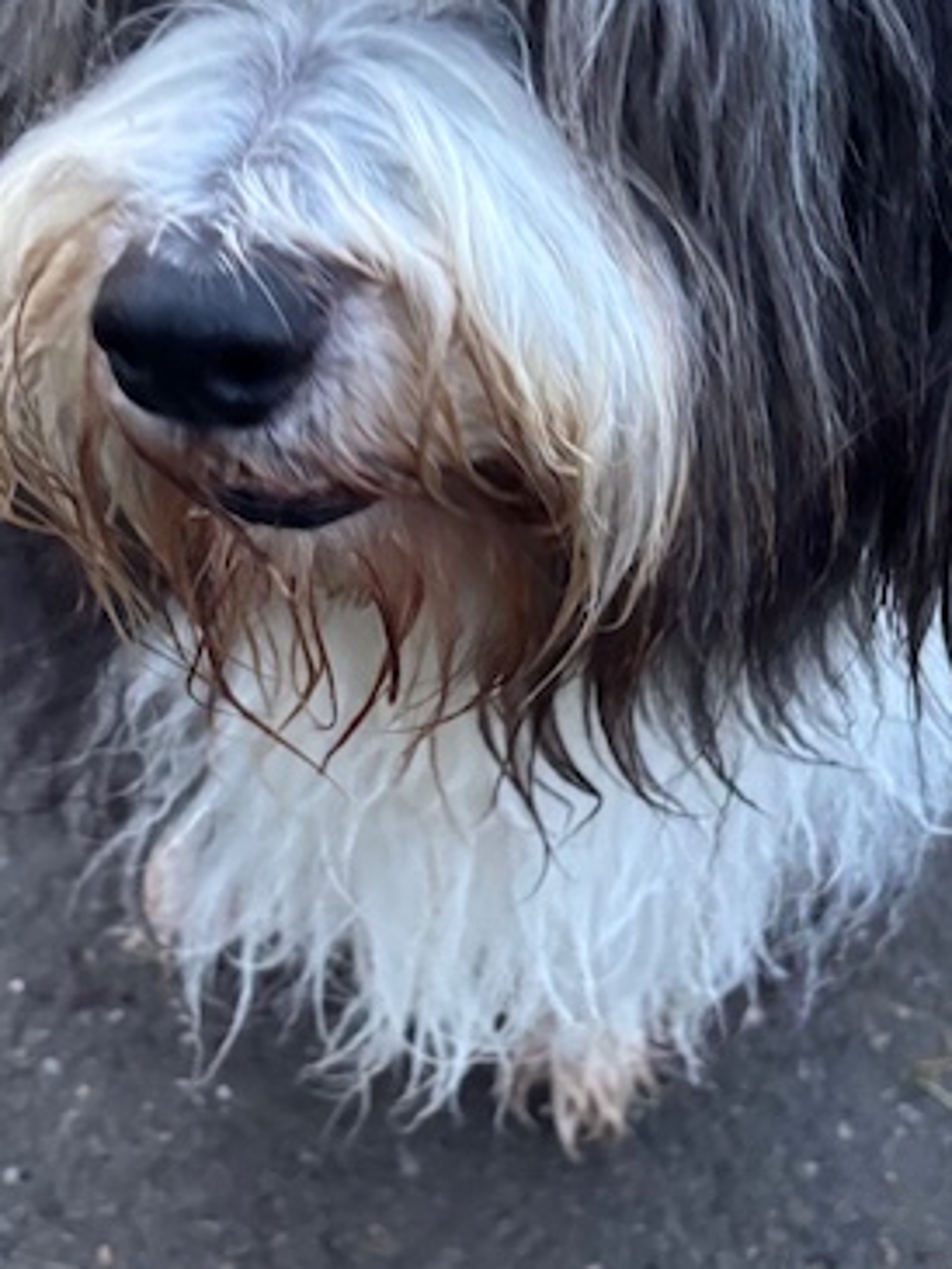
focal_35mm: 57
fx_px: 2089
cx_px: 511
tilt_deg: -49.3
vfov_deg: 33.5
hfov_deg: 25.7
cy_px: 417
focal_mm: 5.96
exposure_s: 1/52
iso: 500
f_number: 1.6
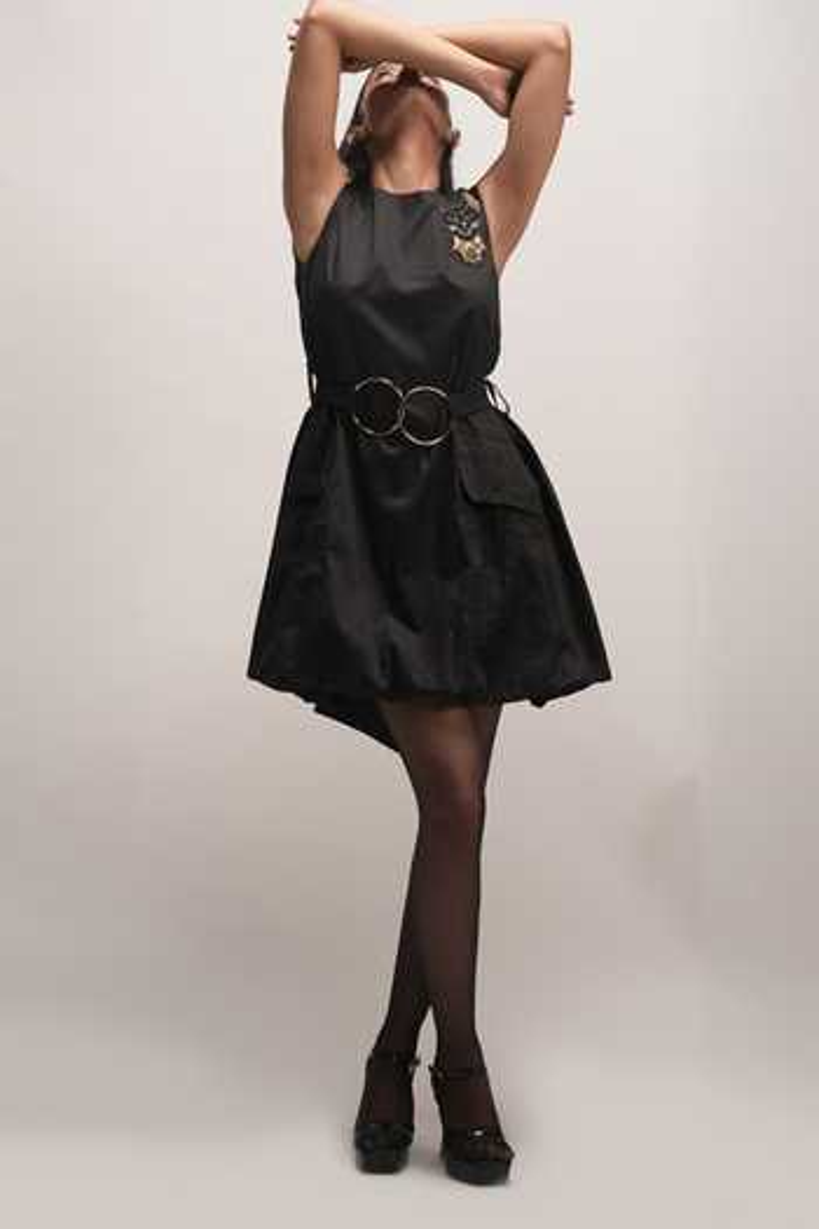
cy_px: 614
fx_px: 1703
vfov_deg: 39.7
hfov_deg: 27.0
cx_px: 410
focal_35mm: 50
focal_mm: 49.9
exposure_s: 1/160
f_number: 4.5
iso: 800
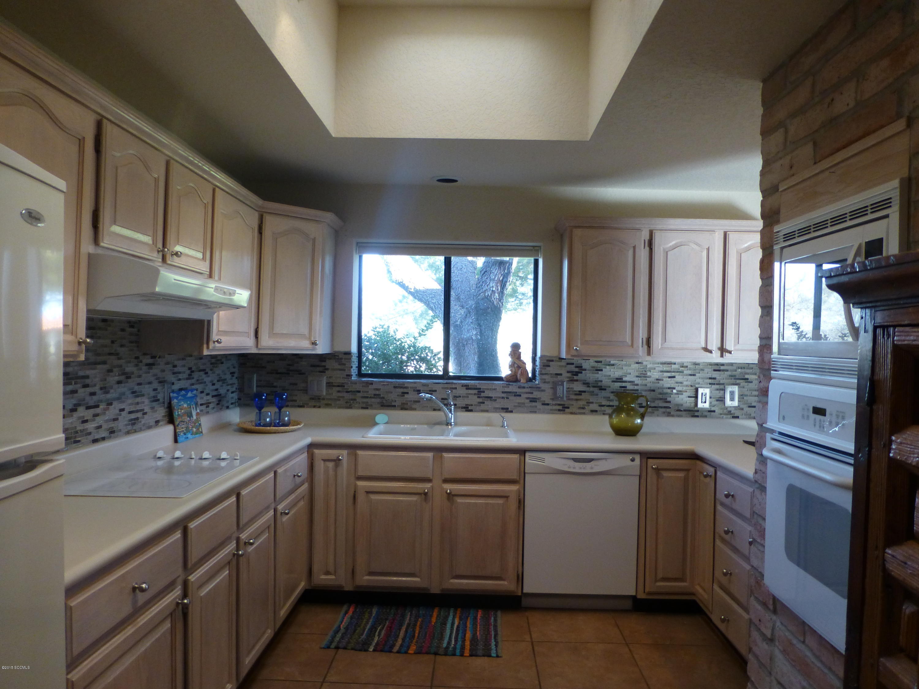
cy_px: 344
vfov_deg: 56.8
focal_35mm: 24
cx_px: 460
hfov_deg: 71.6
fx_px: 637
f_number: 3.3
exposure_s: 1/60
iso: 250
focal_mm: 4.3
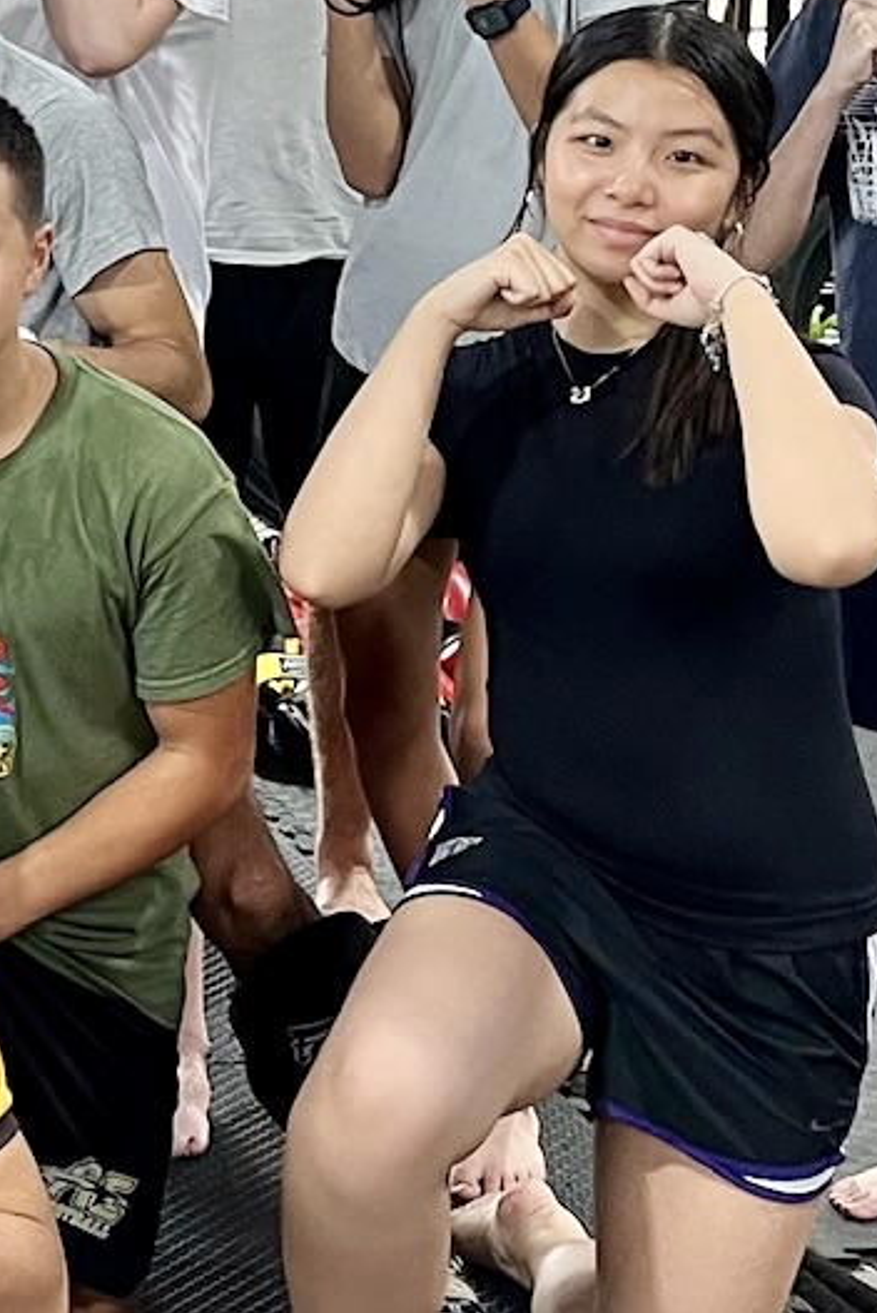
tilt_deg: -8.1
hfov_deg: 12.1
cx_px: -623
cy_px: 259
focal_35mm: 105
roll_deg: -0.3
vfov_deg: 19.2
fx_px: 3832
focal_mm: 5.1
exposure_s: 1/50
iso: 250
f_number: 1.6
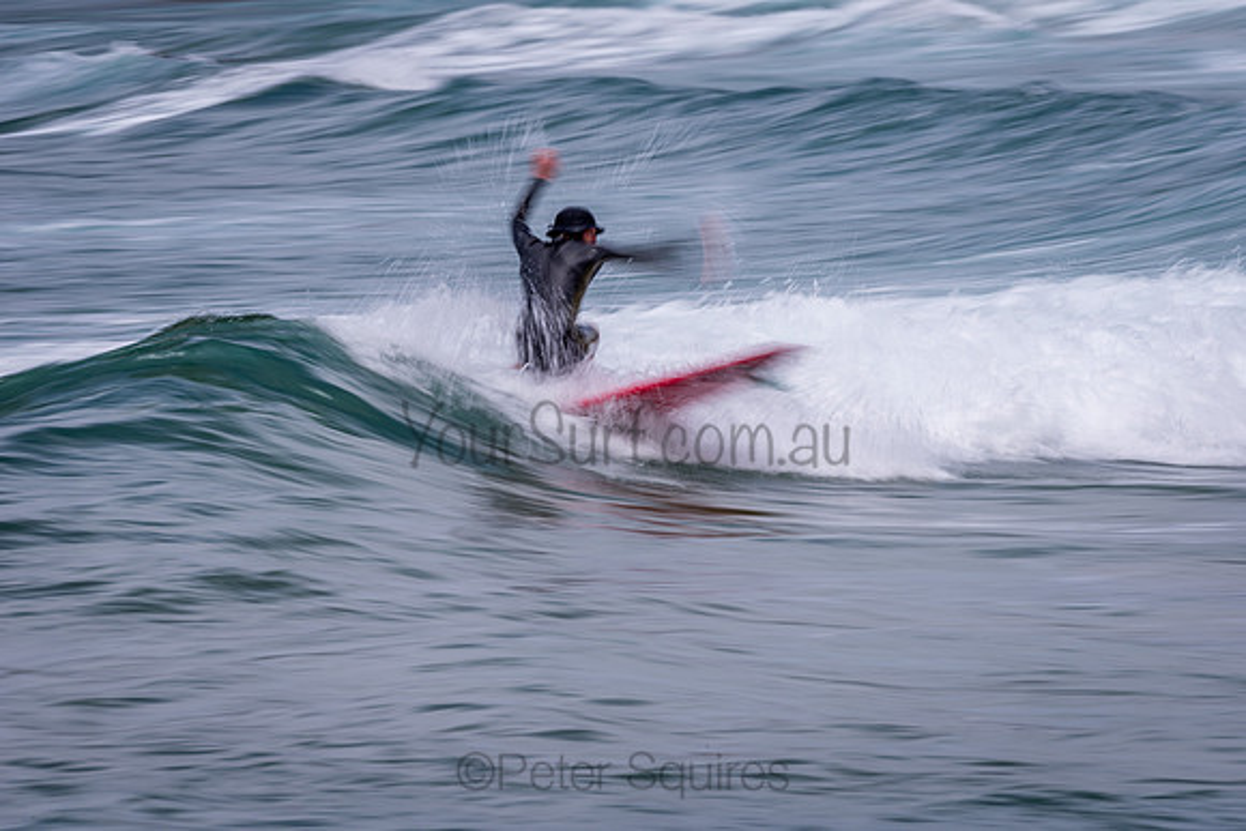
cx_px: 623
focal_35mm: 500
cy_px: 416
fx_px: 17309
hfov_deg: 4.1
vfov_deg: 2.8
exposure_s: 1/20
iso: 64
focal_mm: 500
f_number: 18
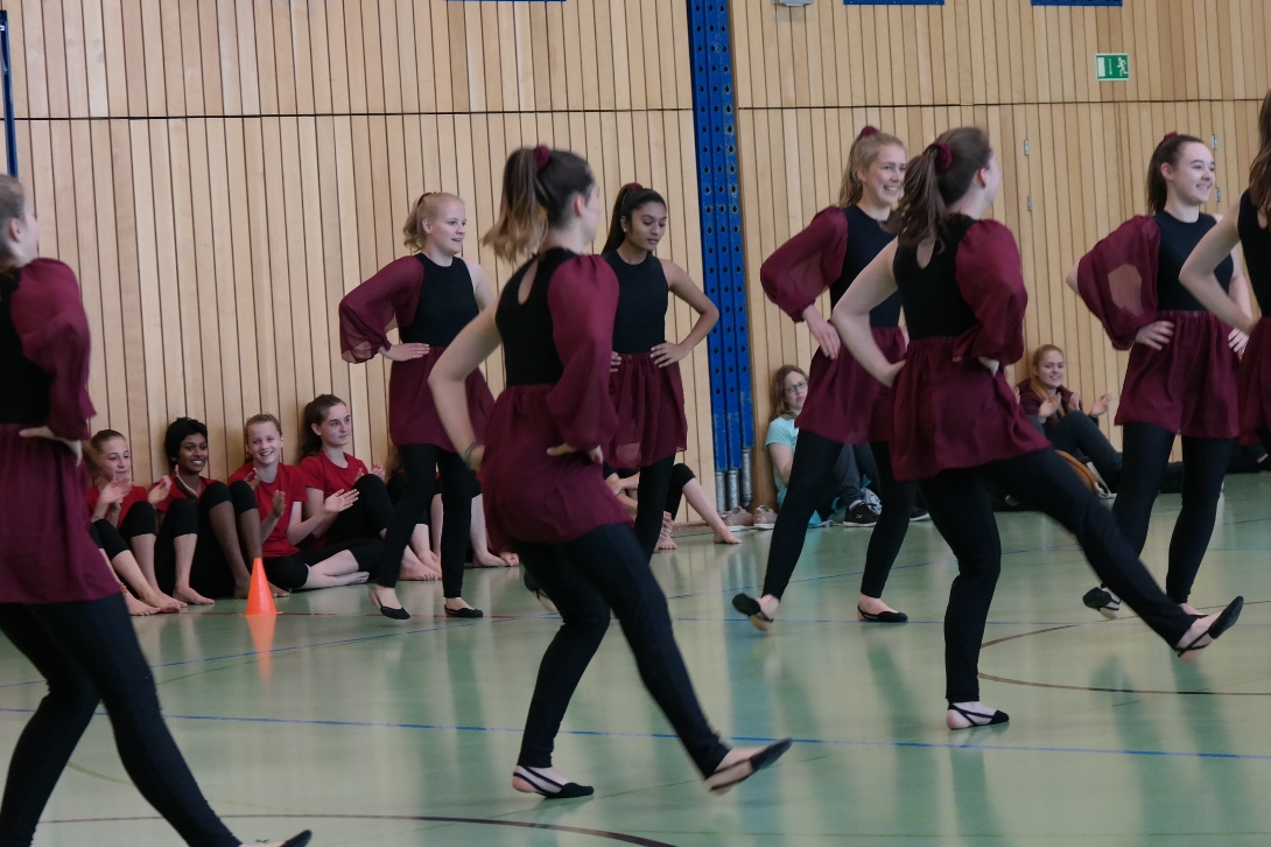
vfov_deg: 12.1
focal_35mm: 113
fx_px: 3988
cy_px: 393
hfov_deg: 18.1
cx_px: 691
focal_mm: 50
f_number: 4
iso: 800
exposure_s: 1/80
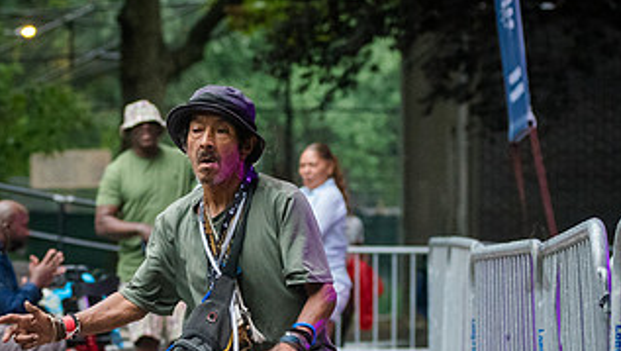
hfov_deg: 10.1
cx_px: 213
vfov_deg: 5.7
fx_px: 3527
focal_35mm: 214
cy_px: 320
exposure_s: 1/320
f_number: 4
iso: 3200
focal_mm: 92
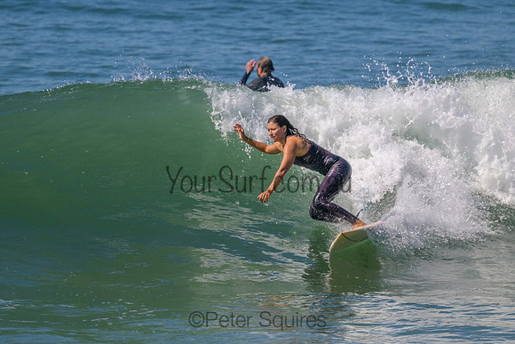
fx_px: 13019
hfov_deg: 2.3
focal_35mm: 910
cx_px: 290
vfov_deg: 1.5
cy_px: 169
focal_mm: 800
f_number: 11
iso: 500
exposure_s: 1/2000
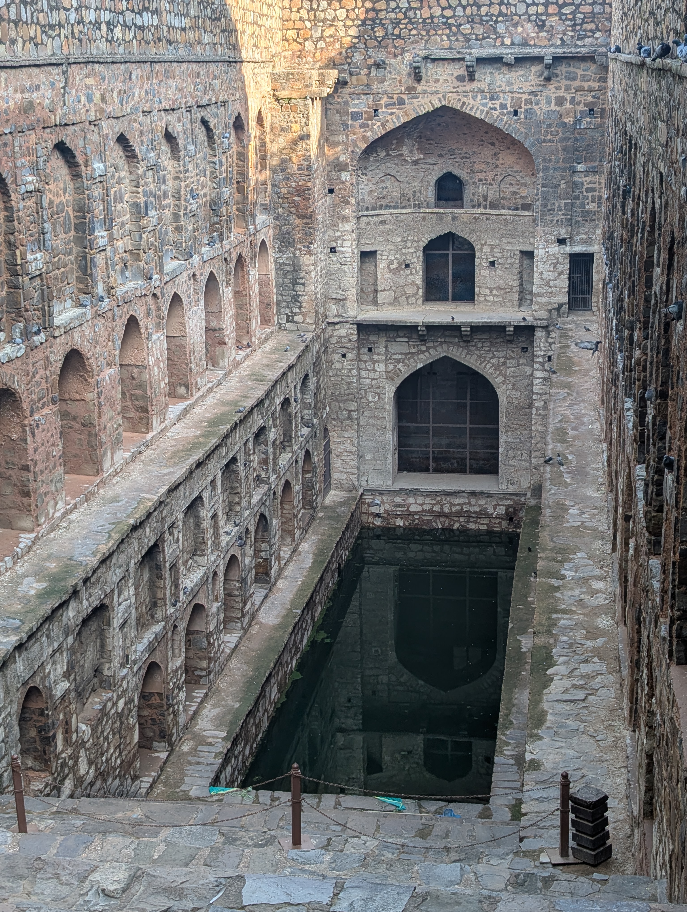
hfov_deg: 29.7
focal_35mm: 49
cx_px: 344
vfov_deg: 38.9
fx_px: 1293
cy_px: 456
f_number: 1.68
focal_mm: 6.9
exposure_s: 1/204
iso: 20
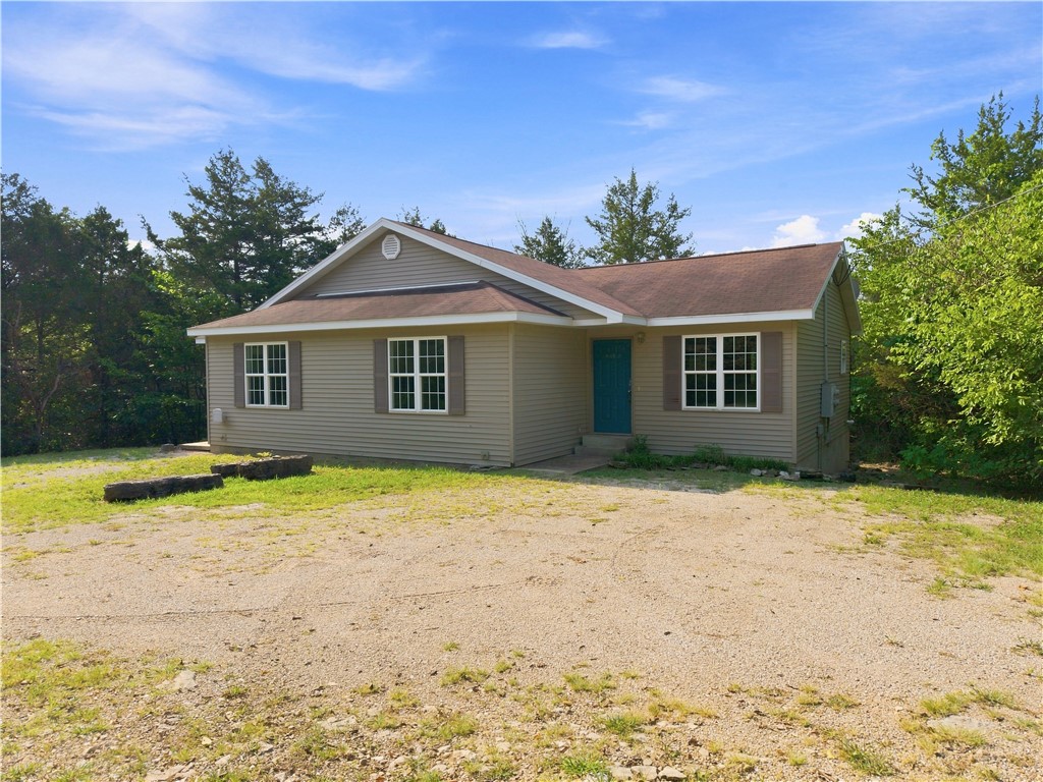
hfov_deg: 71.6
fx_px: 723
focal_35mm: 24
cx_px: 522
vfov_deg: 56.8
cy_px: 391
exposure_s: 1/4000
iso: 300
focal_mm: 8.7
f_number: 1.8
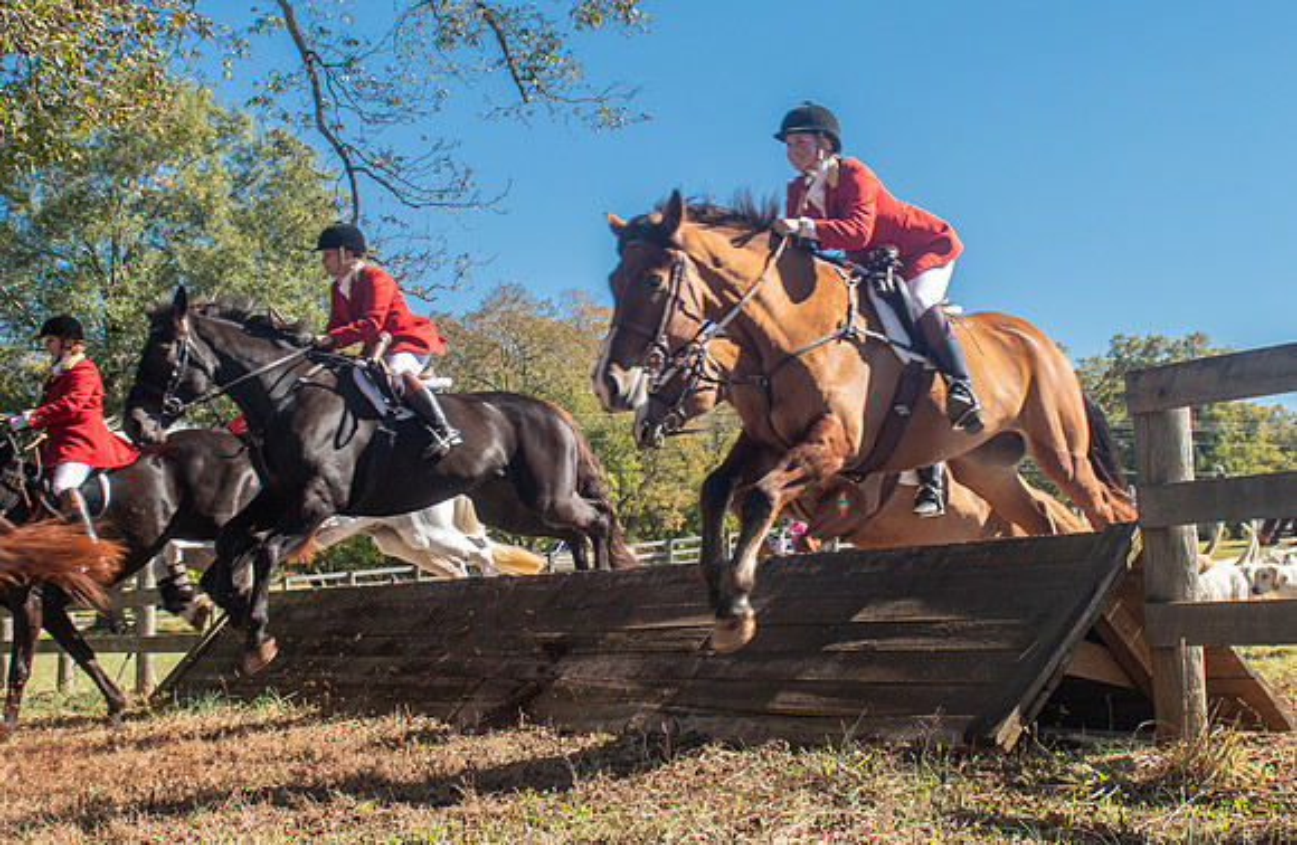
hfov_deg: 45.3
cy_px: 393
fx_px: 1553
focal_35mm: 43
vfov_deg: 30.4
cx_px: 685
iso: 400
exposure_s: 1/320
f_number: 4
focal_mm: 24
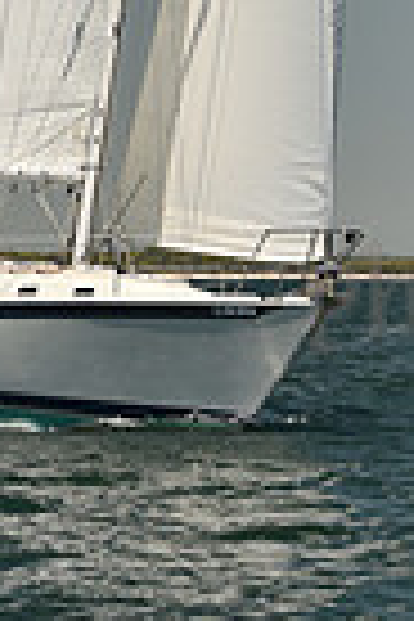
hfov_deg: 4.7
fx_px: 5088
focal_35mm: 295
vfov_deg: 6.9
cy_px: -387
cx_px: 65
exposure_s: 1/800
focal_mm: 70
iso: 250
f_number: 6.3
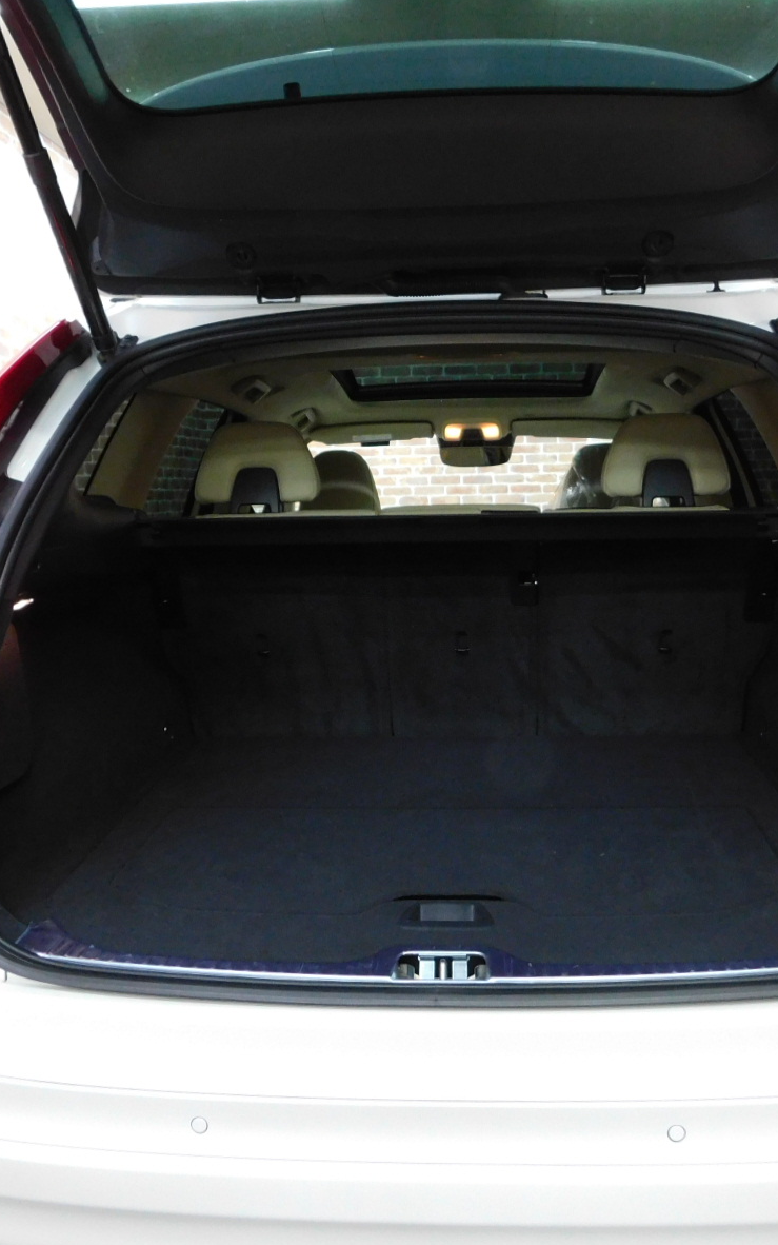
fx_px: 1119
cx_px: 422
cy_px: 617
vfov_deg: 58.1
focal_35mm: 33
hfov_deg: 38.3
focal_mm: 4
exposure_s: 1/25
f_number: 3
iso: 400
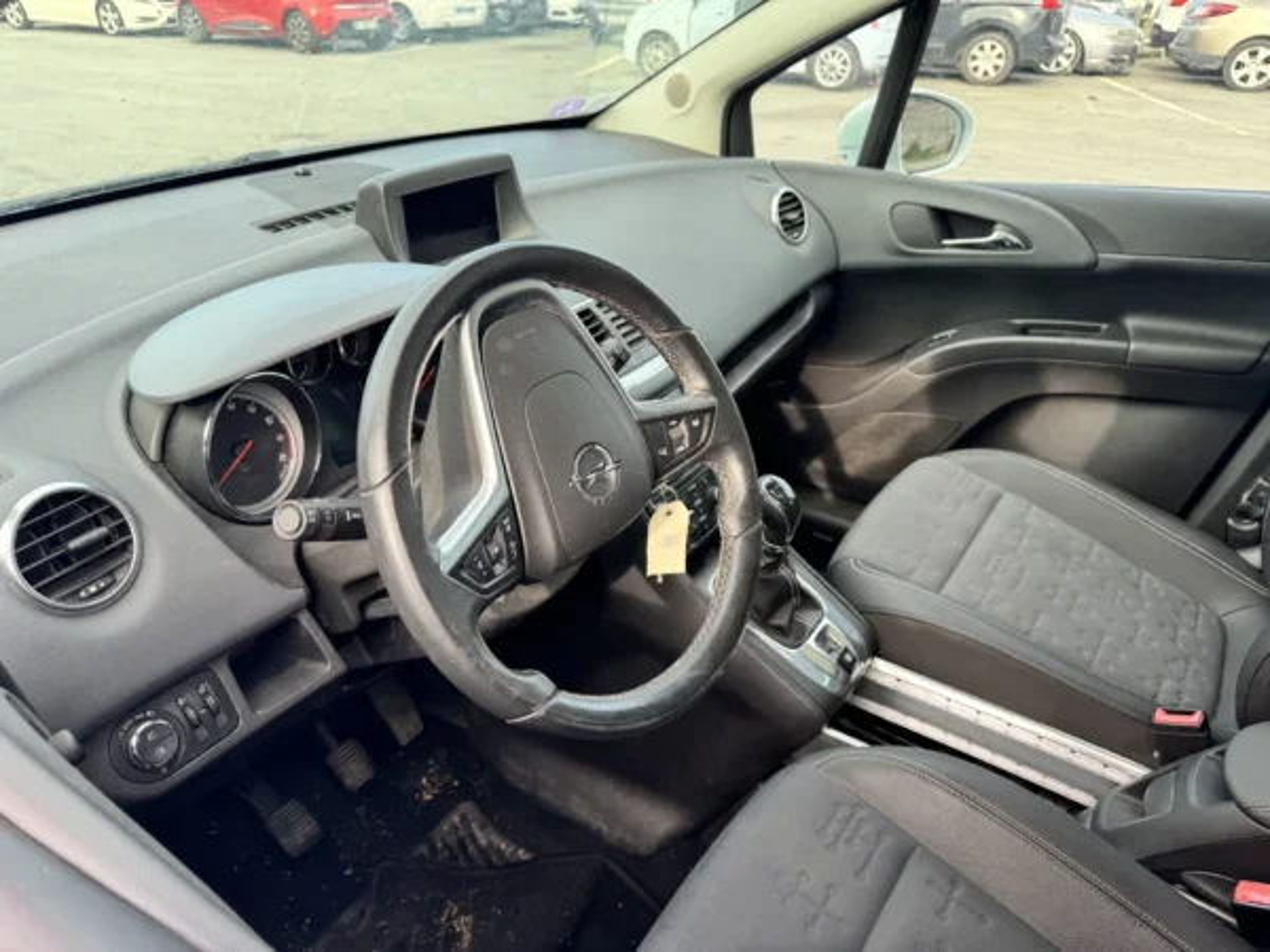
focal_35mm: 24
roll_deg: +3.7
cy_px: 476
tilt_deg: -26.3
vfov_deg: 56.8
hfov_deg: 71.6
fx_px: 881
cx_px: 635
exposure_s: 1/174
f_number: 1.78
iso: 80
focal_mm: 6.76
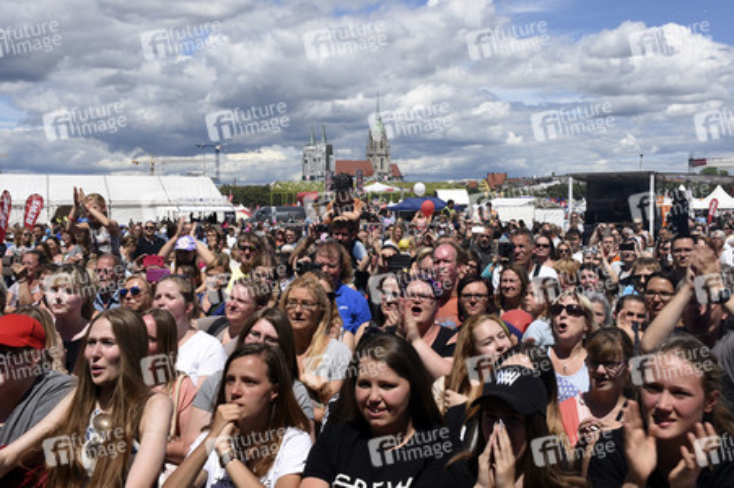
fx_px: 795
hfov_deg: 49.6
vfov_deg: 34.2
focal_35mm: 39
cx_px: 367
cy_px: 244
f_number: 14
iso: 100
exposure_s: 1/160
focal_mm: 26
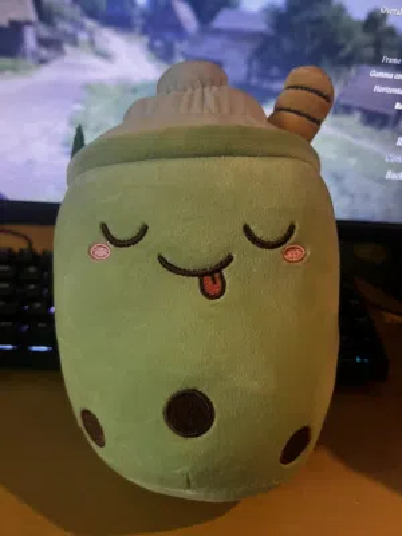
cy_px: 268
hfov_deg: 53.1
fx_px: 403
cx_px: 201
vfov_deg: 67.3
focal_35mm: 26
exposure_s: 1/60
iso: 400
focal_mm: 5.7
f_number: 1.5
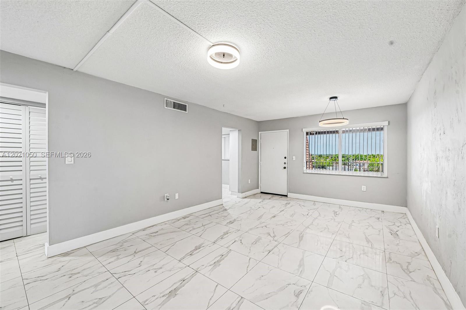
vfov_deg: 81.2
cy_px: 155
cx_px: 233
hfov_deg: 104.3
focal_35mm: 14
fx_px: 181
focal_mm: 14
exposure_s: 1/13
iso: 110
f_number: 7.1
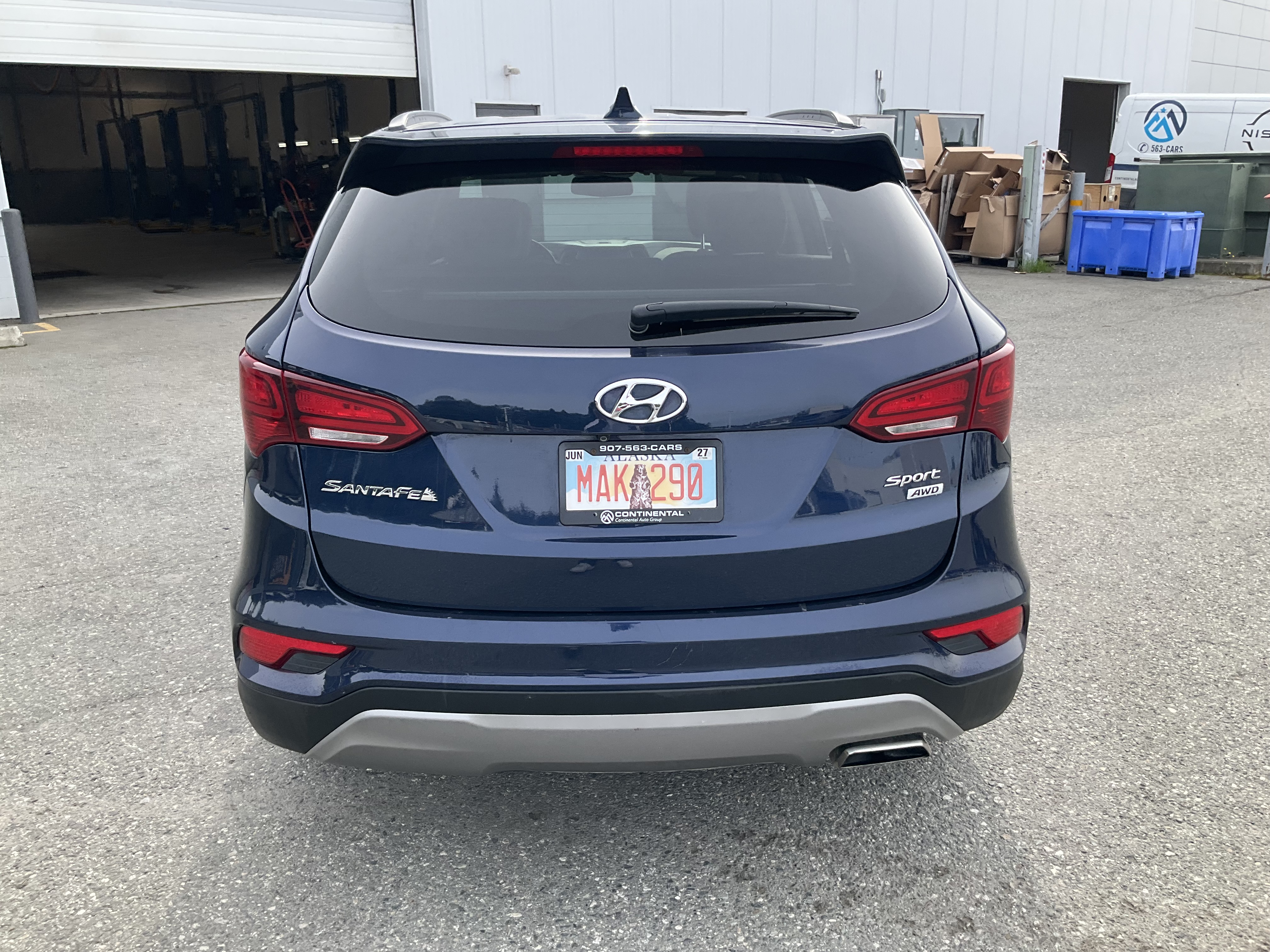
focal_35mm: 29
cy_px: 476
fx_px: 1064
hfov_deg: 61.7
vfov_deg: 48.2
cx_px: 635
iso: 25
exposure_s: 1/435
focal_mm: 3
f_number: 1.8
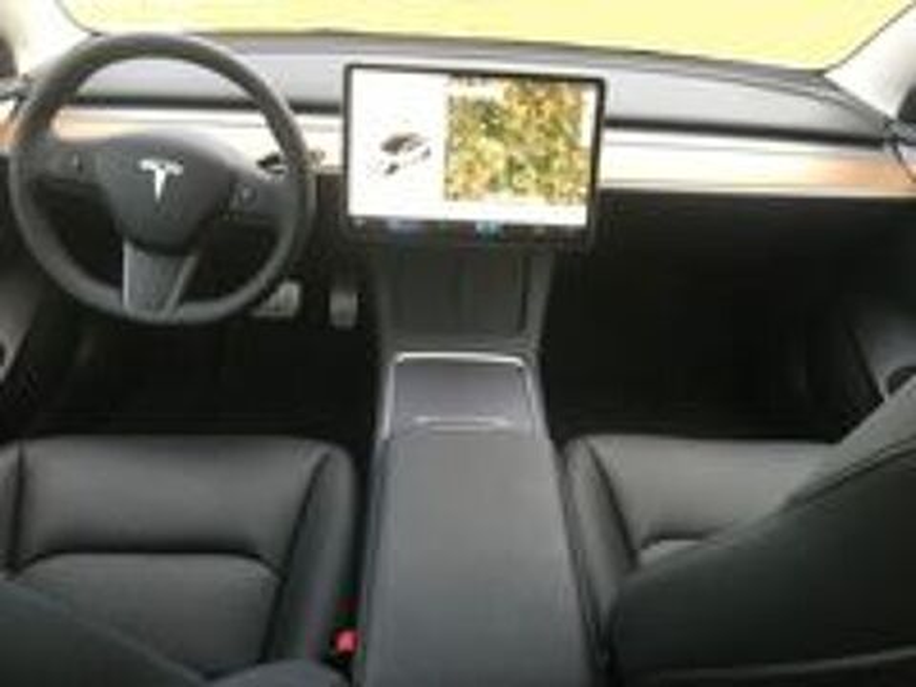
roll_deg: +1.8
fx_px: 767
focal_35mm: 29
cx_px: 458
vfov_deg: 48.2
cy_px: 344
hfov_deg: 61.7
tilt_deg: -28.3
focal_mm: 4.15
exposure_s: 1/33
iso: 50
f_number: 2.2
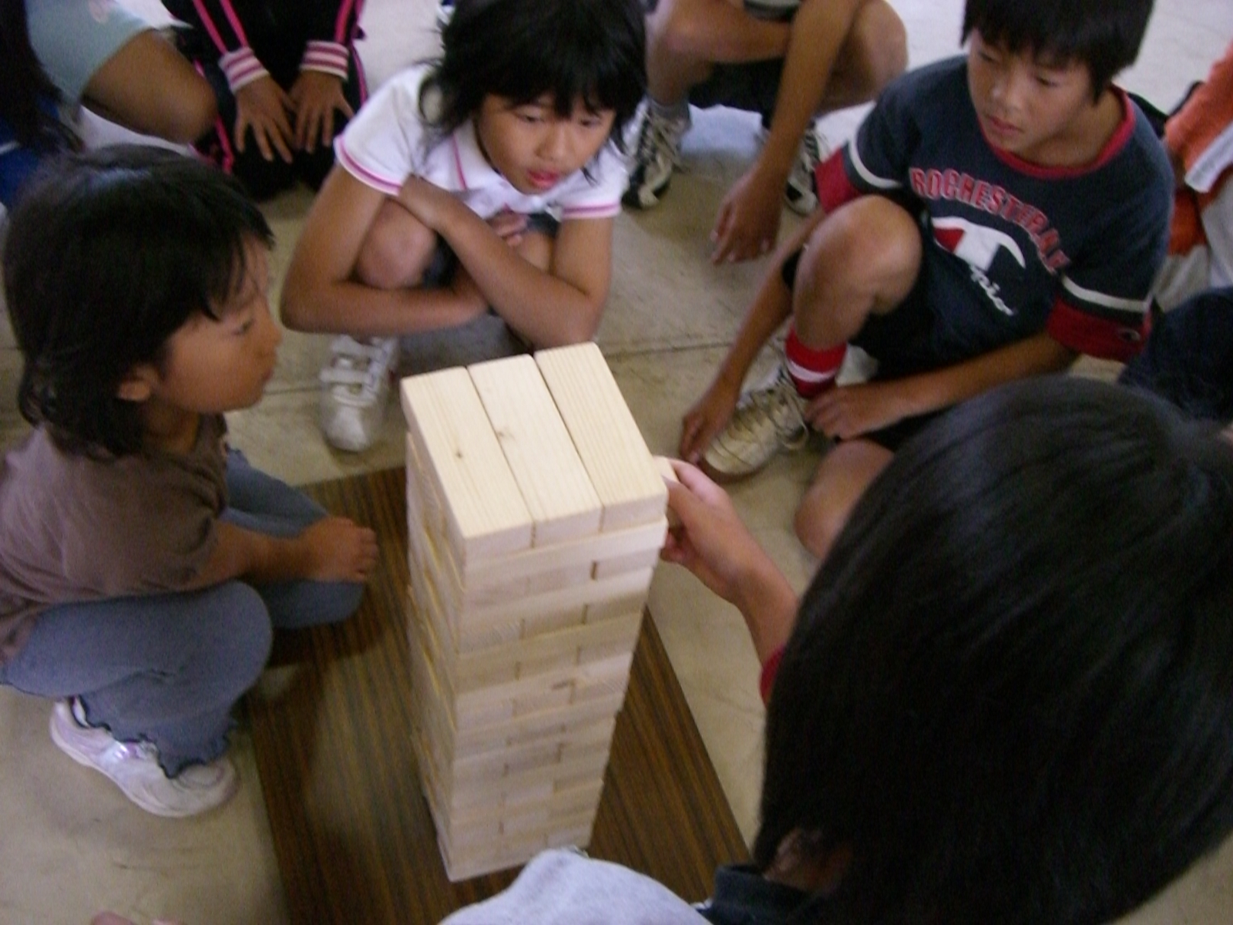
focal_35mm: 38
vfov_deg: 37.7
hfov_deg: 49.0
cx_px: 616
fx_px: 1354
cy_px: 462
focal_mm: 6.2
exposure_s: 1/80
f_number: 2.7
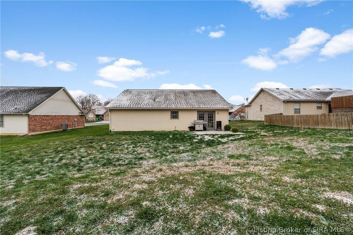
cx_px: 176
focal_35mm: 16
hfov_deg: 96.7
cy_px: 118
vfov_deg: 73.8
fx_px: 157
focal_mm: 16
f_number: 11
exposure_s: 1/25
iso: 400
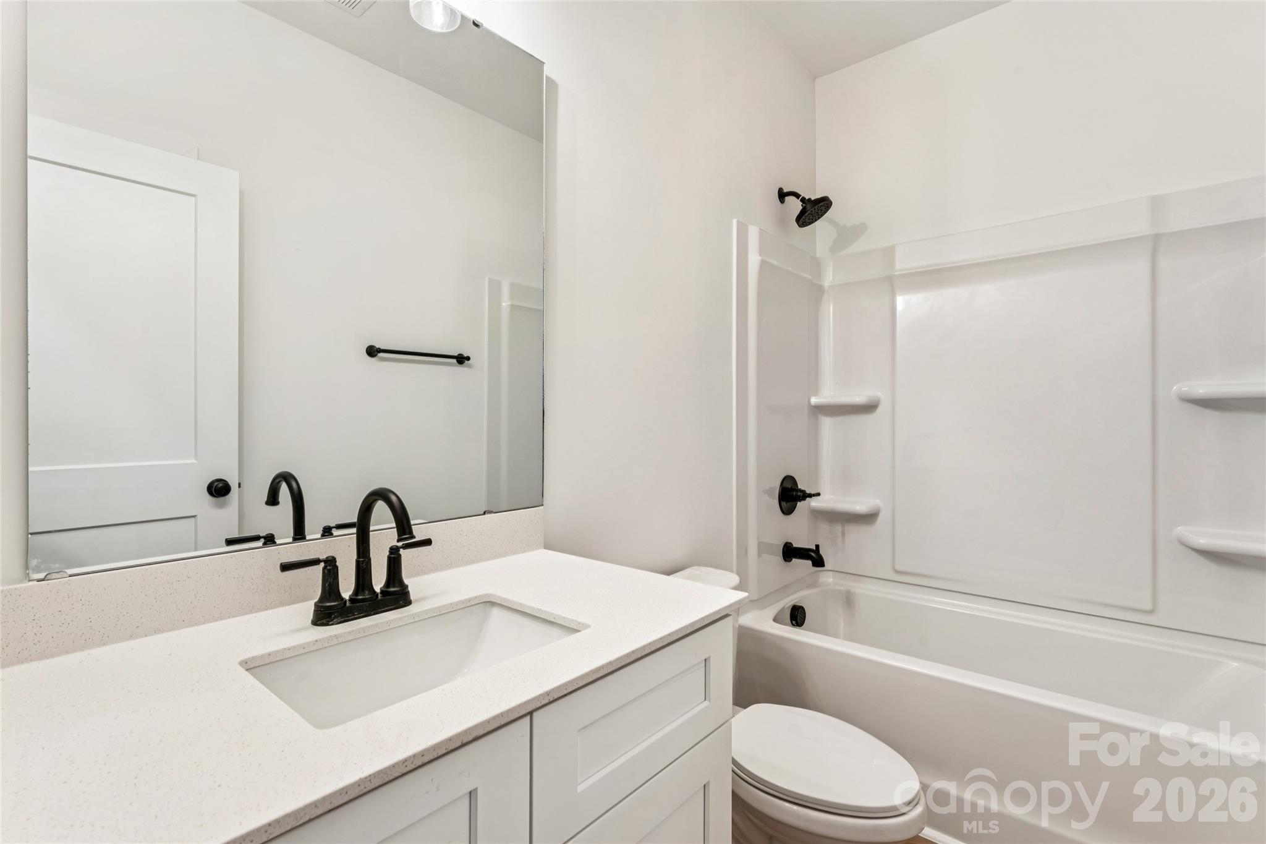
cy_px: 422
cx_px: 633
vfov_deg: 72.4
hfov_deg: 95.3
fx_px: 577
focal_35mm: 16
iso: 100
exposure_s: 1/3.33
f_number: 11
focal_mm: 16.4
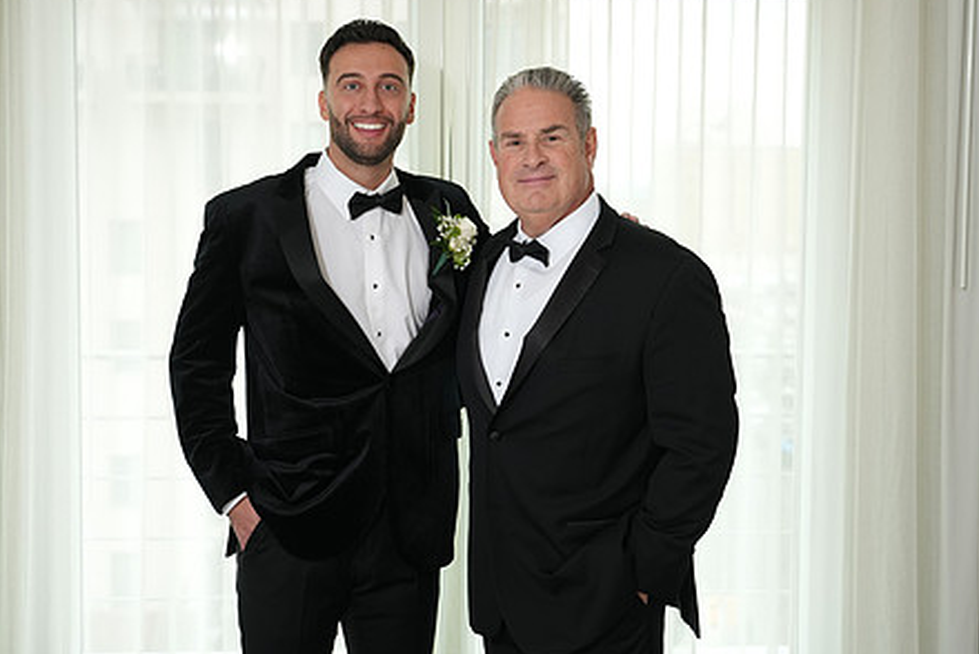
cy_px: 290
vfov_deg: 25.1
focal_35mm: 54
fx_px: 1469
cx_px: 465
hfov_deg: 36.8
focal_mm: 41
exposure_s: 1/200
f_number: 4
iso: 800
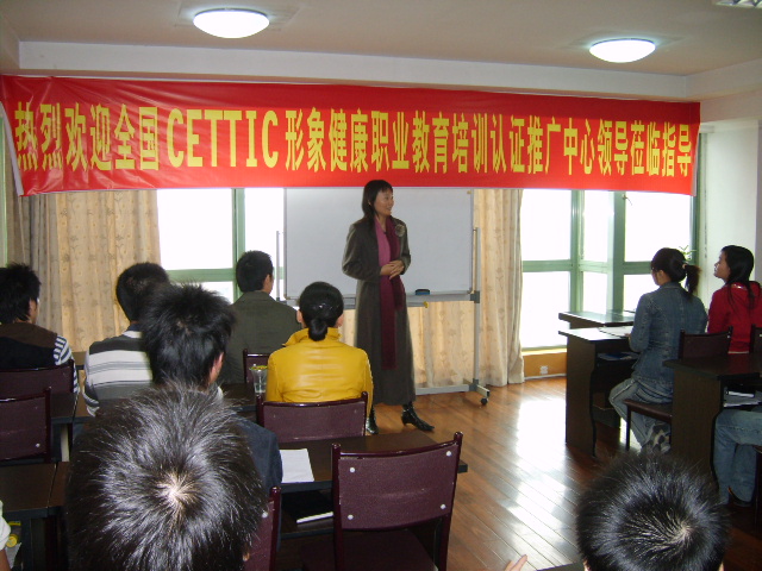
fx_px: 770
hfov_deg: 52.6
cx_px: 381
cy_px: 286
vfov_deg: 40.7
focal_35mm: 35
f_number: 2.8
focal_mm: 5.8
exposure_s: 1/30
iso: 157
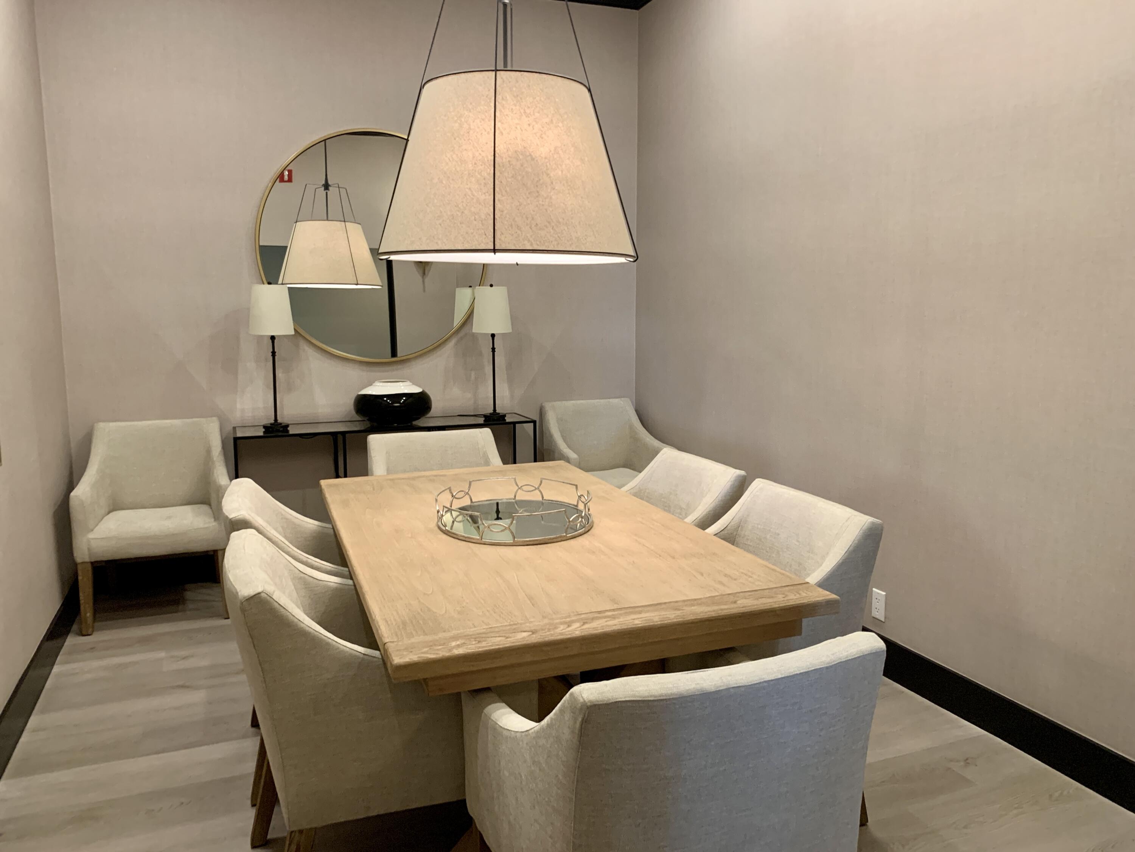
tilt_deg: -5.4
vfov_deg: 53.1
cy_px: 426
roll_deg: -0.8
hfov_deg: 67.3
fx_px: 852
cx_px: 568
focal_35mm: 26
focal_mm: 4.25
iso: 250
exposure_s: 1/40
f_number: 1.8
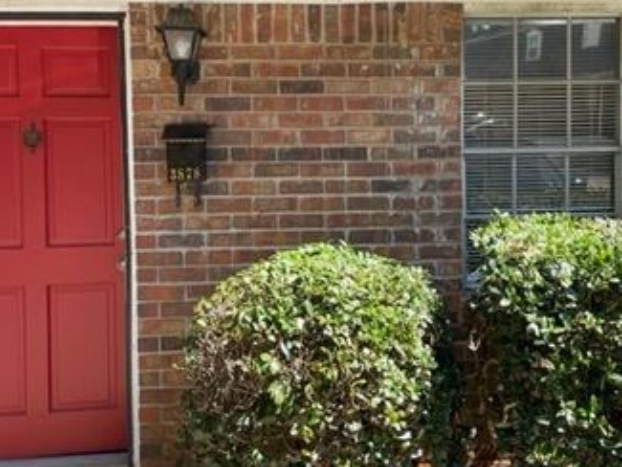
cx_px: 348
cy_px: 169
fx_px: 719
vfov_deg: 35.7
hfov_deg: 46.7
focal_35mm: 40
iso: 32
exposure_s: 1/438
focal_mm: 4.2
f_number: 1.6
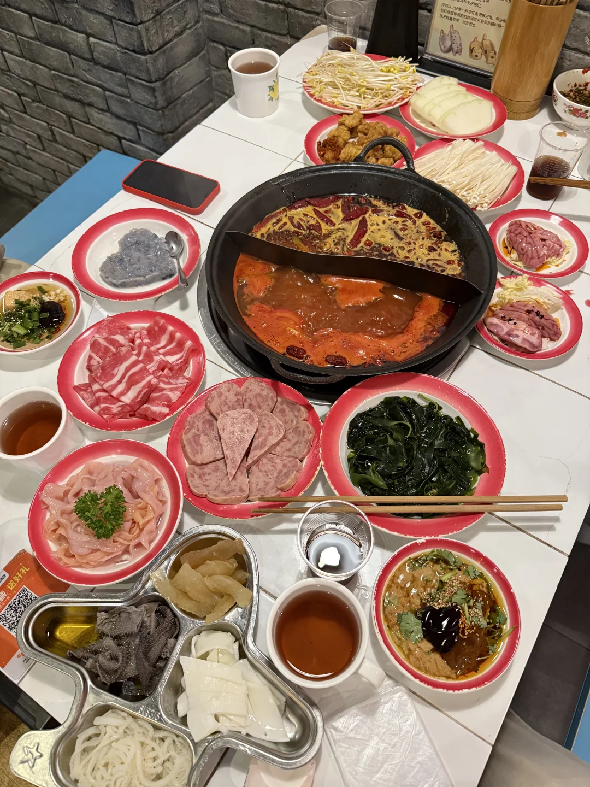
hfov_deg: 56.8
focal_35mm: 24
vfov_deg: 71.6
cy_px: 394
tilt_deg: -58.4
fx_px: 545
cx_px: 295
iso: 500
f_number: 1.78
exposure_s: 1/50
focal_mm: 6.76
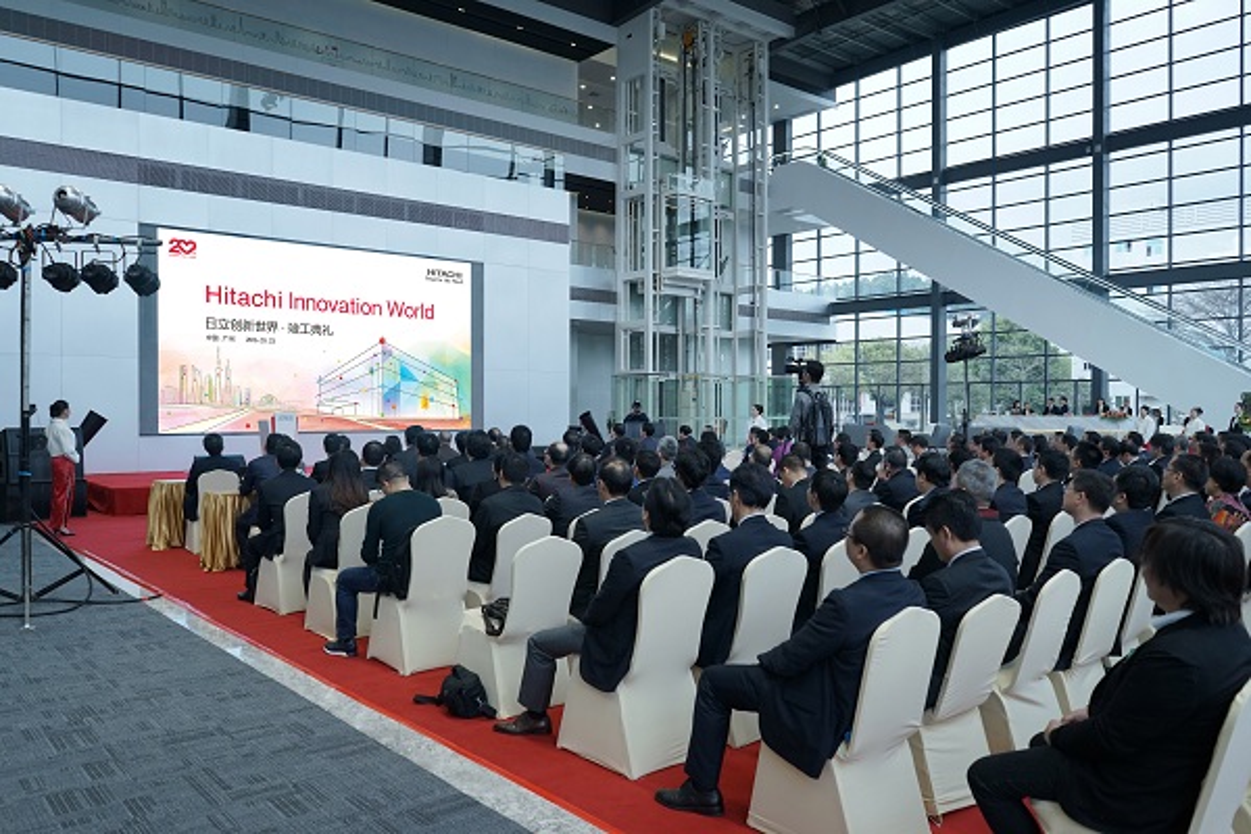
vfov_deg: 46.4
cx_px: 626
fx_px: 973
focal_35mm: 28
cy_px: 417
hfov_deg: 65.5
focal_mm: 28
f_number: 4
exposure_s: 1/160
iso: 500
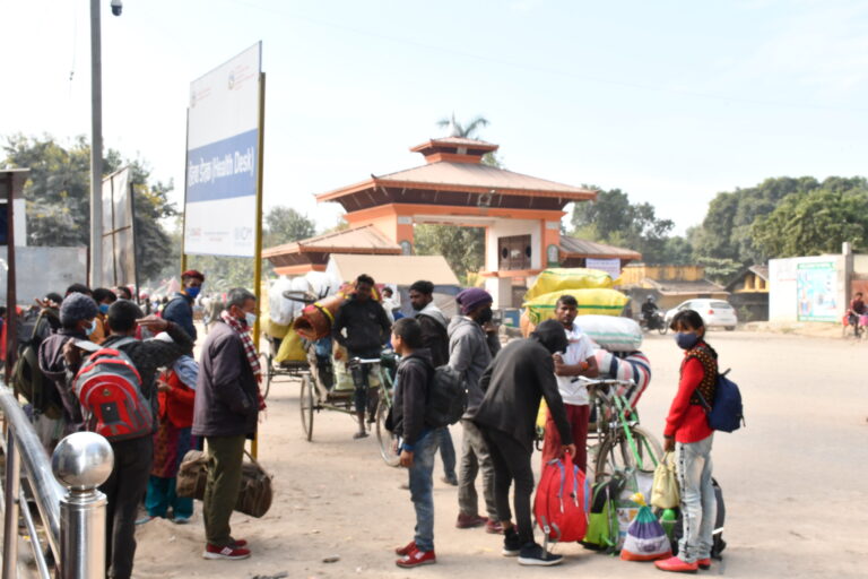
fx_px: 940
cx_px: 434
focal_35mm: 39
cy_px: 290
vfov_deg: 34.2
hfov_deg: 49.6
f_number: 3.8
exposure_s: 1/60
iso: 400
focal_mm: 26
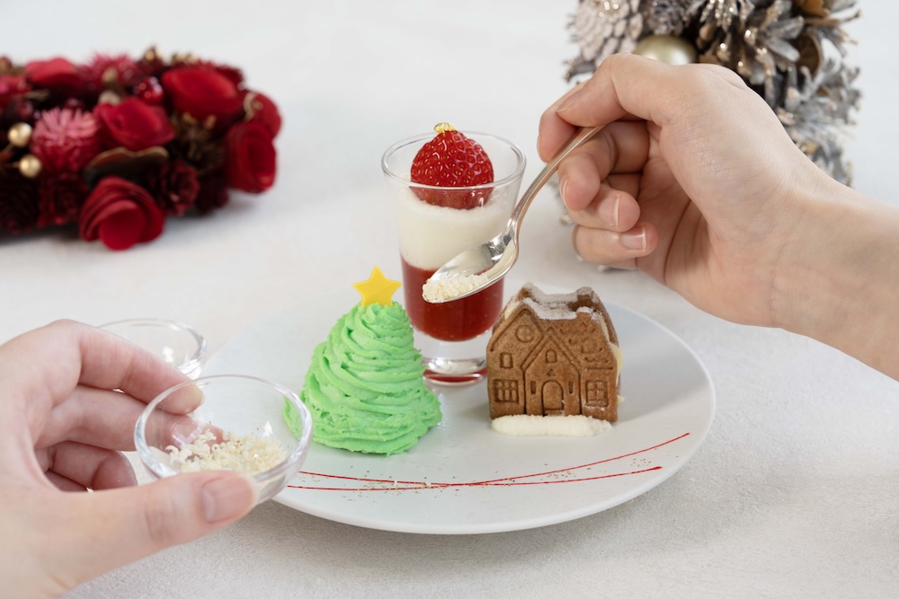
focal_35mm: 64
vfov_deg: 21.2
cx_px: 450
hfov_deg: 31.4
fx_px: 1598
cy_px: 300
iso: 100
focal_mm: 64
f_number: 8
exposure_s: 1/3
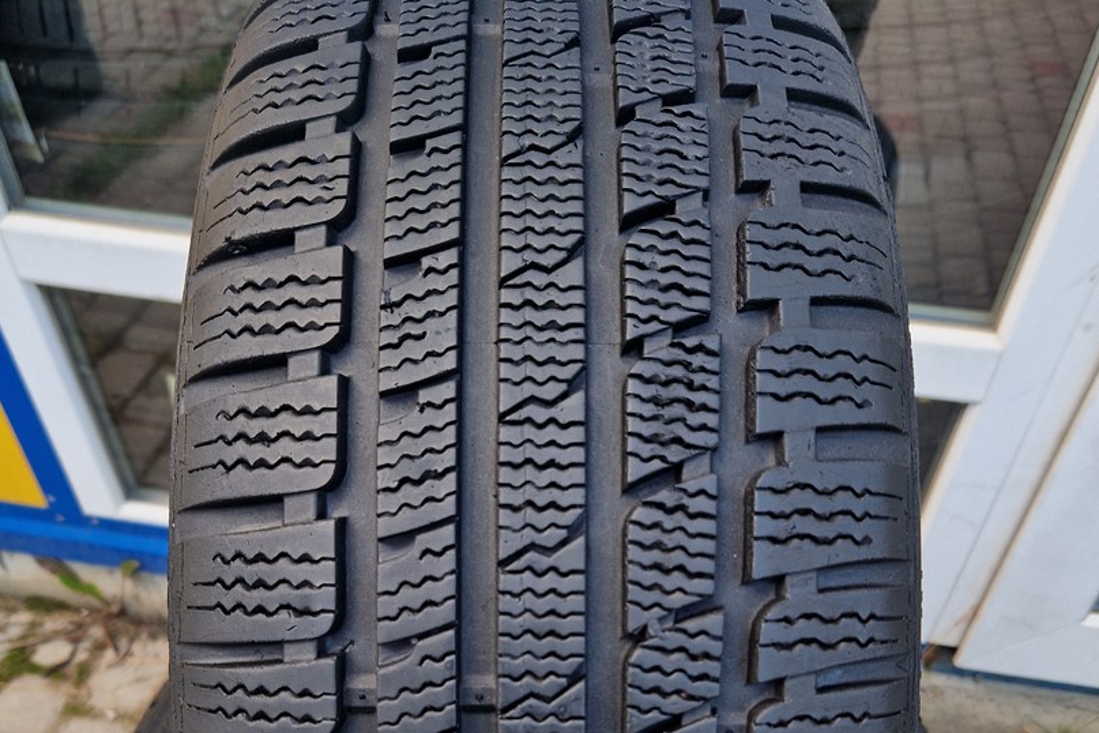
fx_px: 977
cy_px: 597
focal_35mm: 32
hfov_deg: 58.7
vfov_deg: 39.3
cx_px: 550
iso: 50
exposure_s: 1/203
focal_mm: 5.4
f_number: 1.8
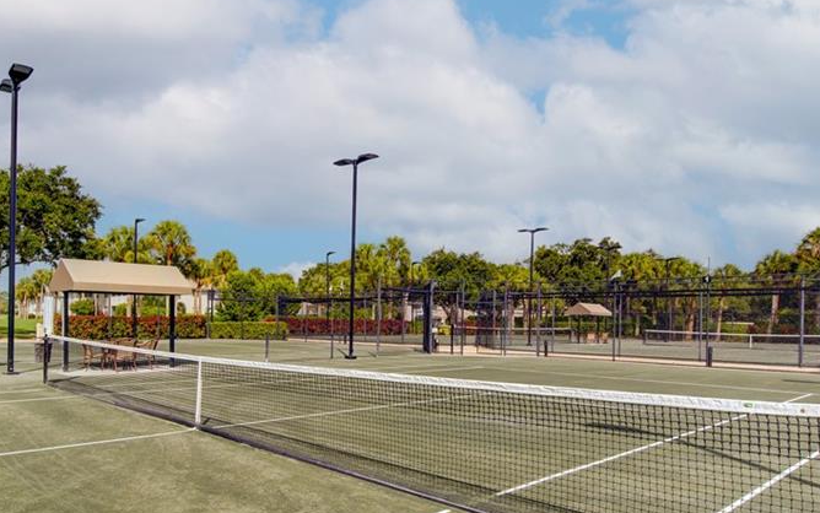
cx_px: 349
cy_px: 310
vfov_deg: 49.0
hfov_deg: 72.1
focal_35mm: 25
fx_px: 559
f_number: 8
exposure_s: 1/100
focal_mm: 16
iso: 100
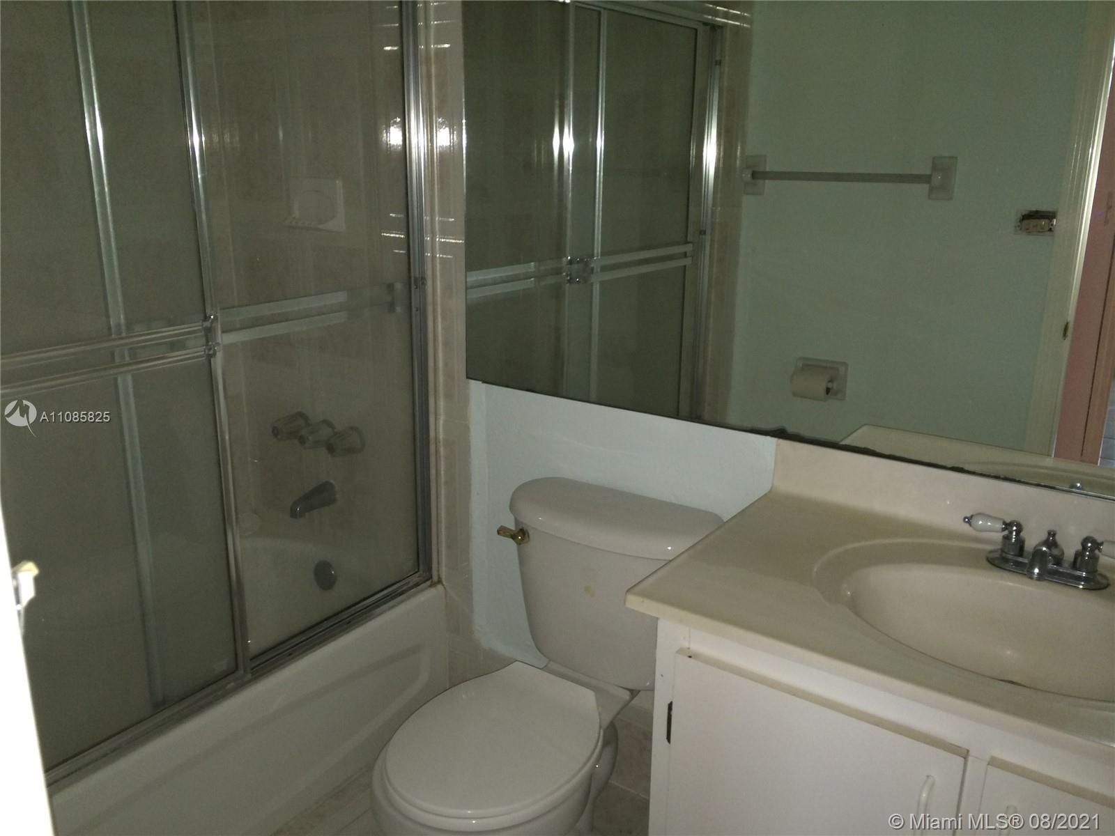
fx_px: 966
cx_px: 558
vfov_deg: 46.8
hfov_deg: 60.0
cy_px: 418
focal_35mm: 30
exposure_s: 1/16
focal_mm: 4.12
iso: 125
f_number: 2.2
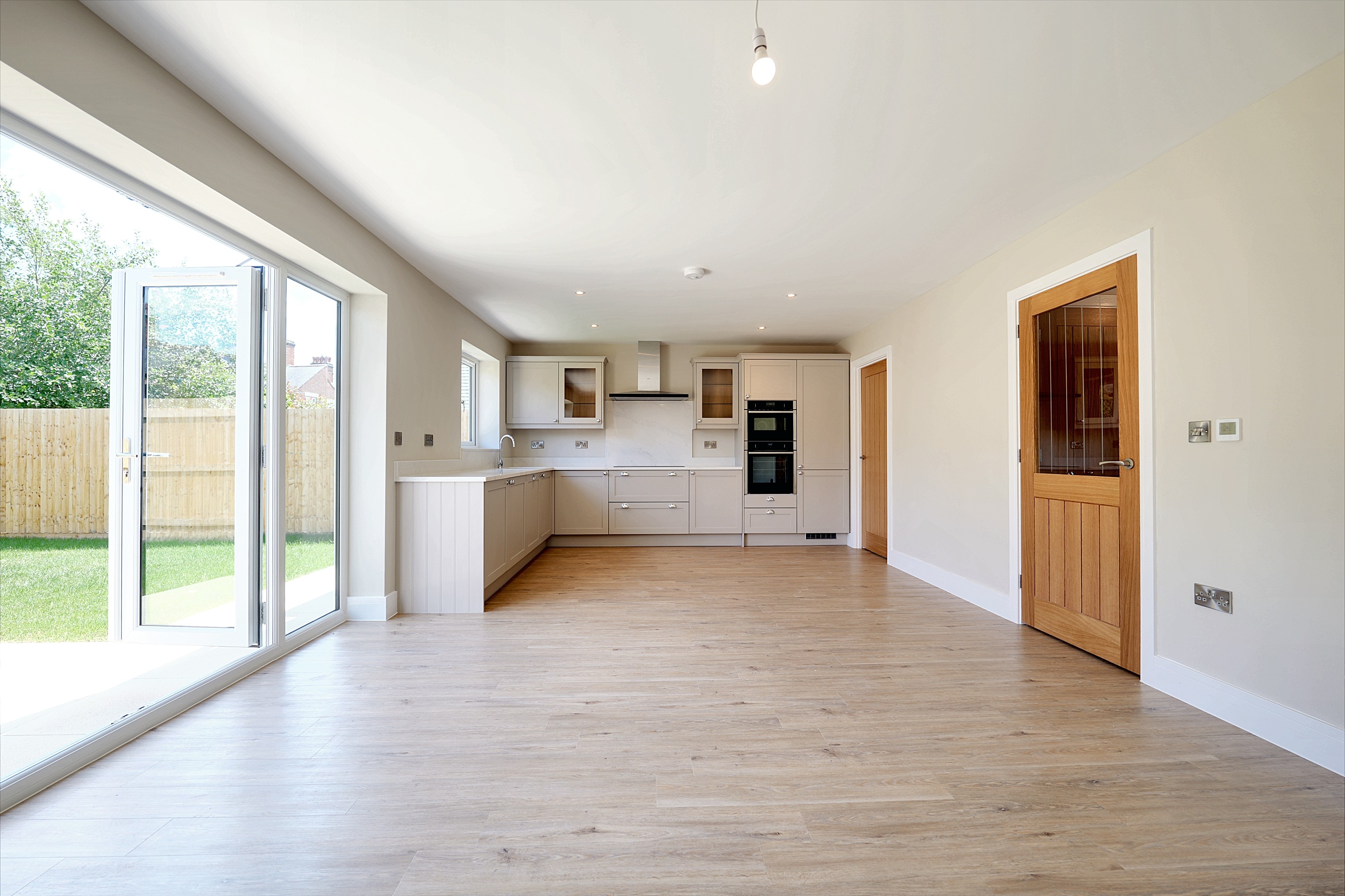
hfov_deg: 104.3
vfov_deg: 81.2
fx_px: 523
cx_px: 672
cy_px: 448
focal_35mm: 14
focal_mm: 14
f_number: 5.6
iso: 100
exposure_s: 1/250
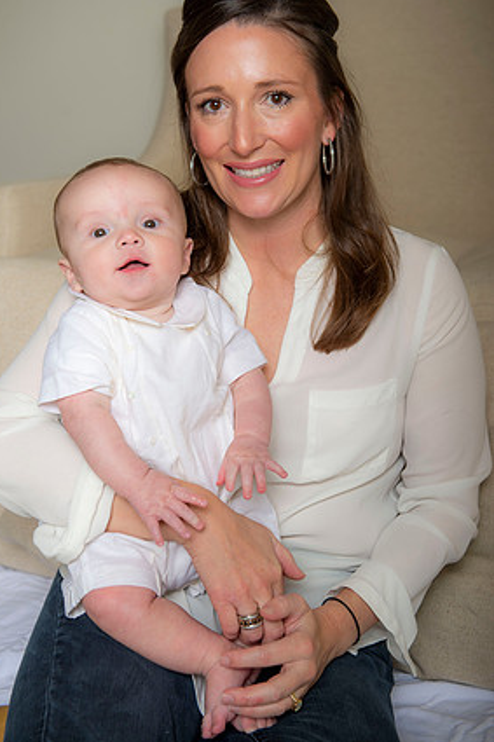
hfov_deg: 24.6
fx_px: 1133
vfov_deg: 36.2
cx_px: 235
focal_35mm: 55
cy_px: 351
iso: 200
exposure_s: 1/200
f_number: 5
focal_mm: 52
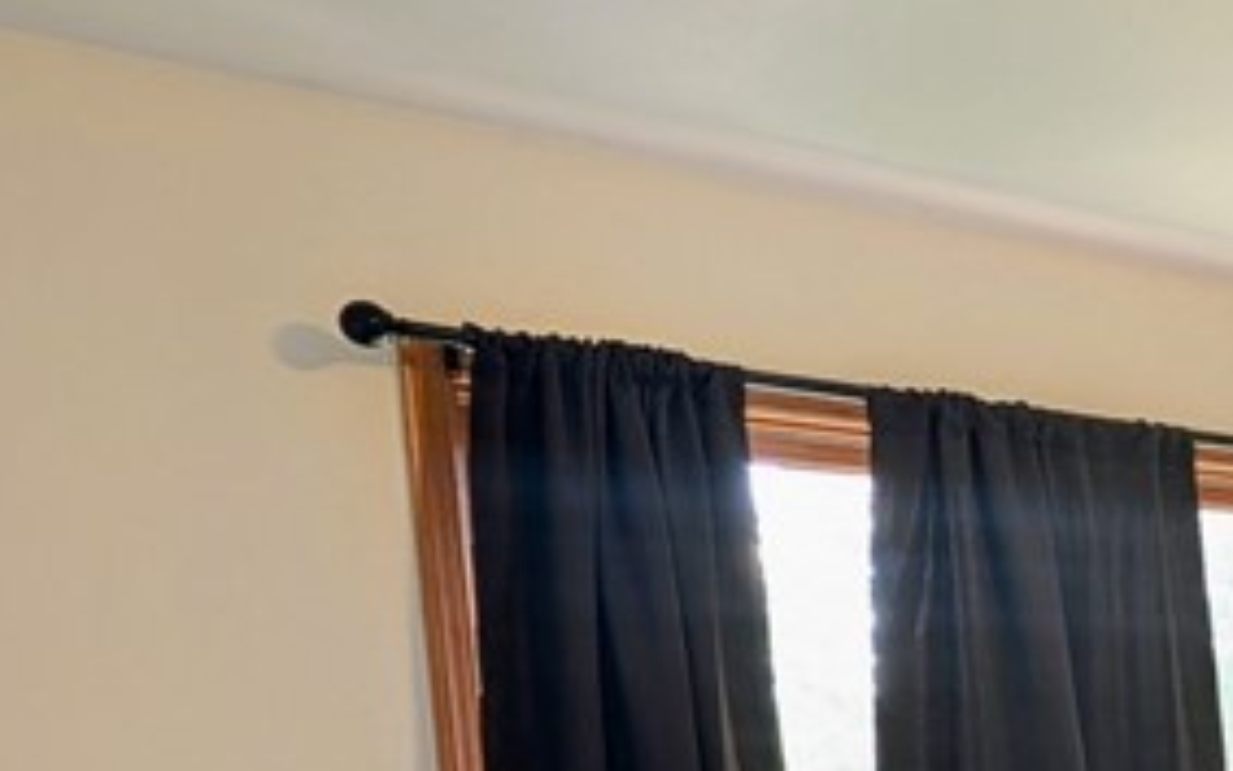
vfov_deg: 25.2
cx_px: 1754
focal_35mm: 46
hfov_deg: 30.0
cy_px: 928
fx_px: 1546
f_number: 1.7
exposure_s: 1/60
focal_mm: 2.02
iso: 115
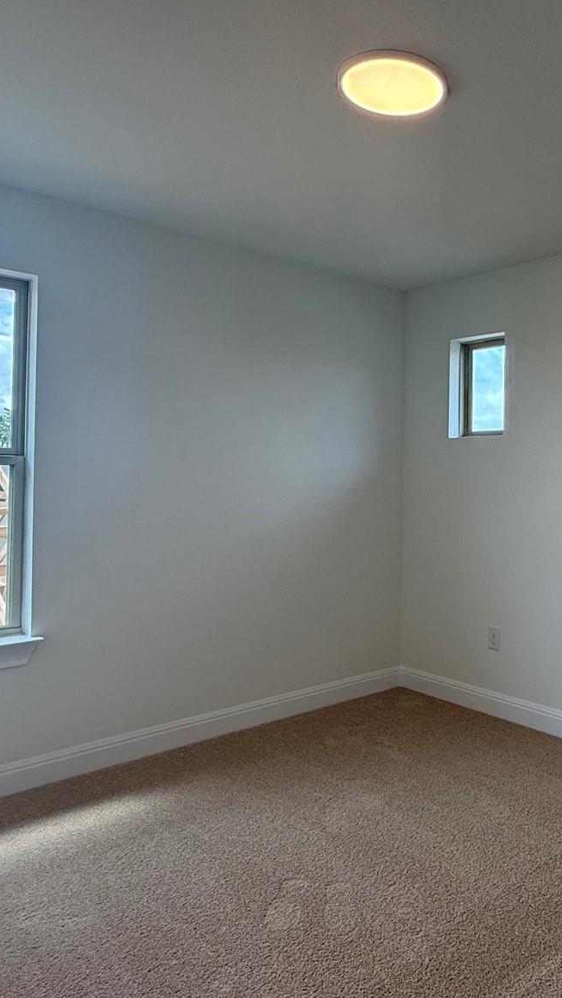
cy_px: 468
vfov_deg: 69.8
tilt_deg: +1.0
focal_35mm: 27
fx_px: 715
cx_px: 488
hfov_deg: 40.2
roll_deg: -0.8
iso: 64
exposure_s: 1/120
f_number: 2.2
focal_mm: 2.22
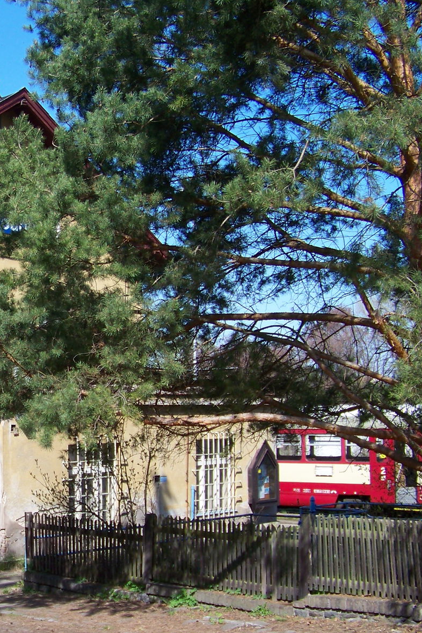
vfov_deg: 32.8
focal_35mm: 61
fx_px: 1072
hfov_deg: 21.5
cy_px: 374
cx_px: 4
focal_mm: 5.85
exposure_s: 1/500
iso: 64
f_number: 2.8
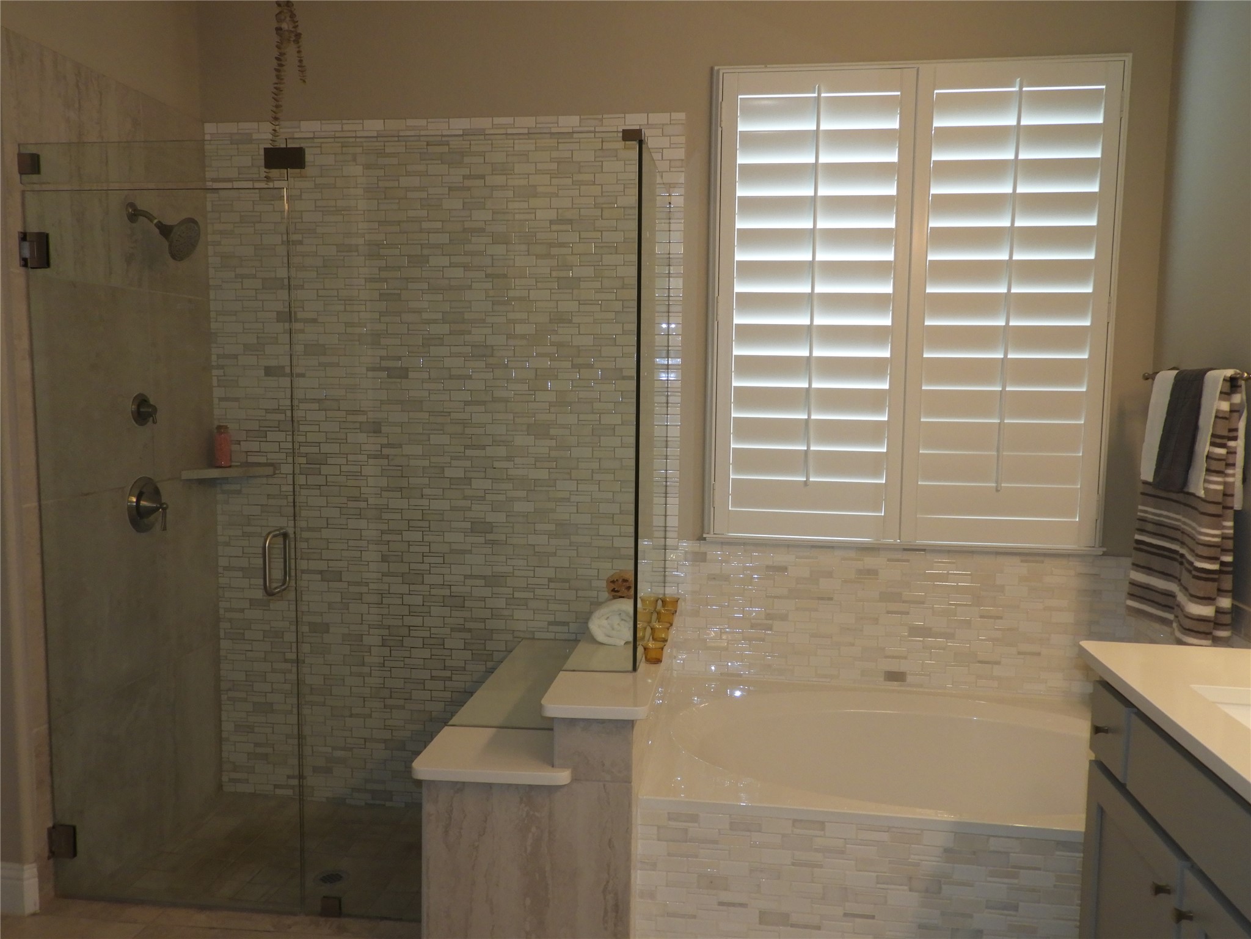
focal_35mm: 28
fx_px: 1012
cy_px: 470
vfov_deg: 49.7
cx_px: 626
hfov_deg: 63.4
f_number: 3.5
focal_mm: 5
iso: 200
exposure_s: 1/30
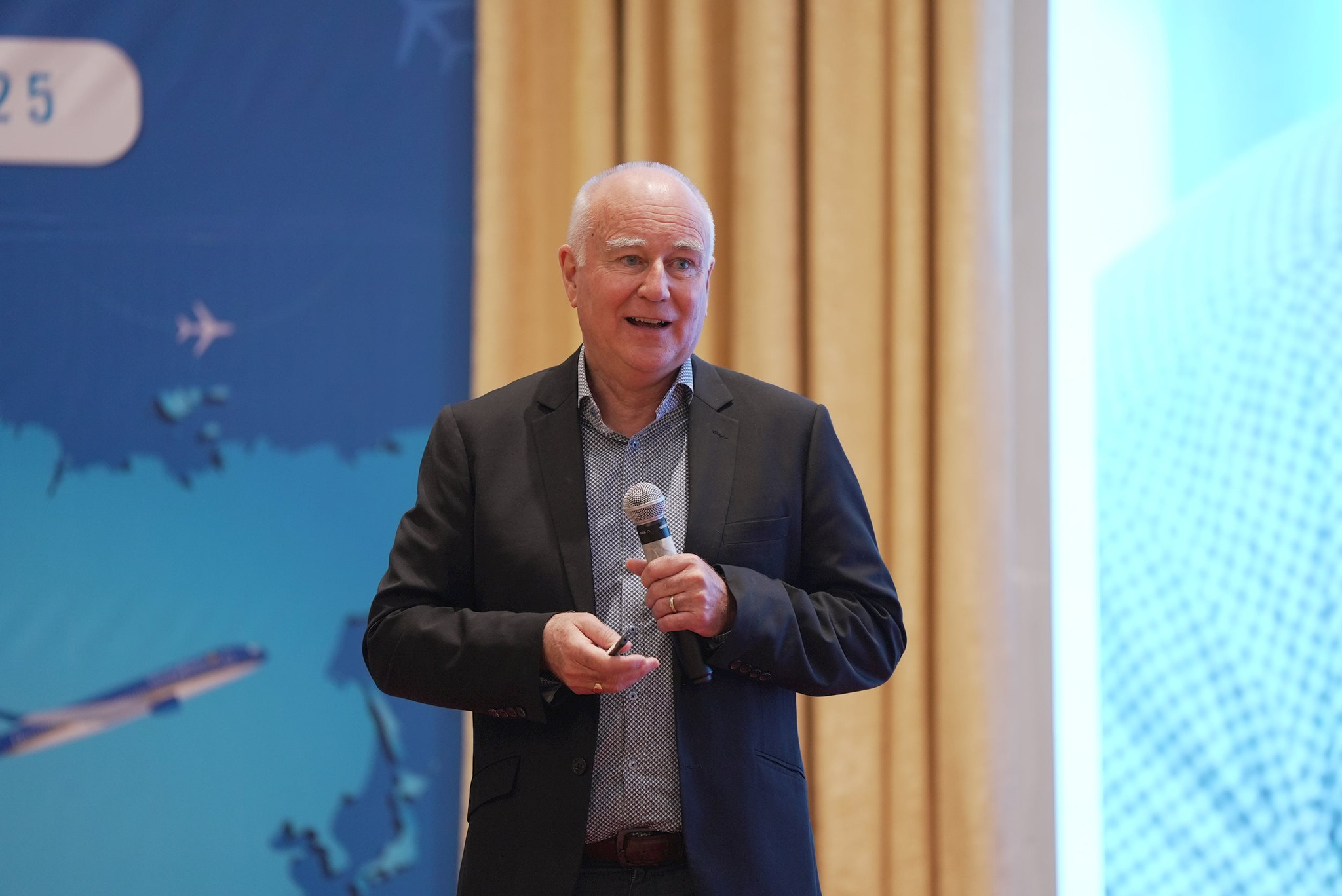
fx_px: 7459
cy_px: 448
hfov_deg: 10.3
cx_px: 671
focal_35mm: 200
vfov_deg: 6.9
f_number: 2.8
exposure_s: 1/125
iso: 1000
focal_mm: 200
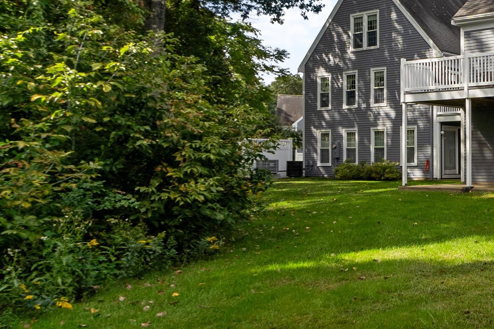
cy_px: 22
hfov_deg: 36.2
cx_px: 615
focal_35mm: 39
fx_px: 535
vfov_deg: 32.2
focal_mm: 10
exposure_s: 1/200
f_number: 8
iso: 100
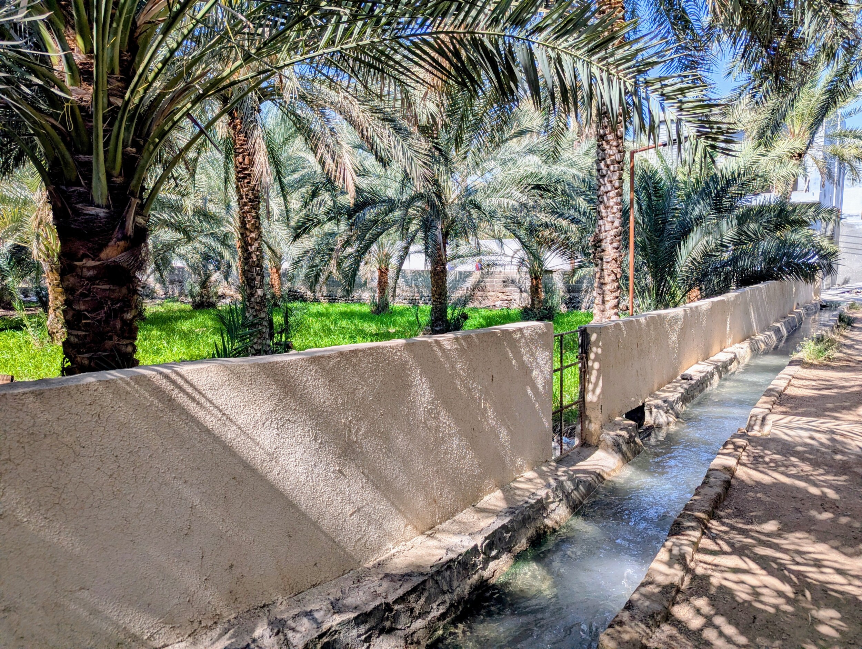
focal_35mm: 24
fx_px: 598
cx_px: 431
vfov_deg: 56.9
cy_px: 324
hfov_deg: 71.5
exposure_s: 1/976
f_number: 1.85
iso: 39
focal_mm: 6.81
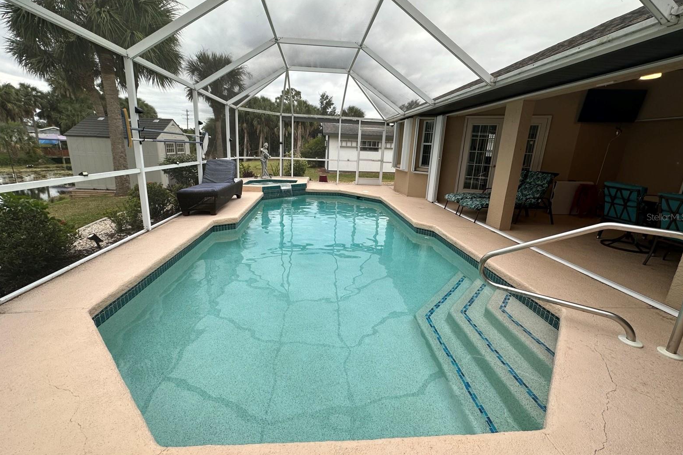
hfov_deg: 100.4
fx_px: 285
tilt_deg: -14.3
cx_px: 336
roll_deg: -3.1
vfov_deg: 77.3
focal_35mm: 15
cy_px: 217
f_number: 2.2
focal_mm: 2.22
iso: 40
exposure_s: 1/164
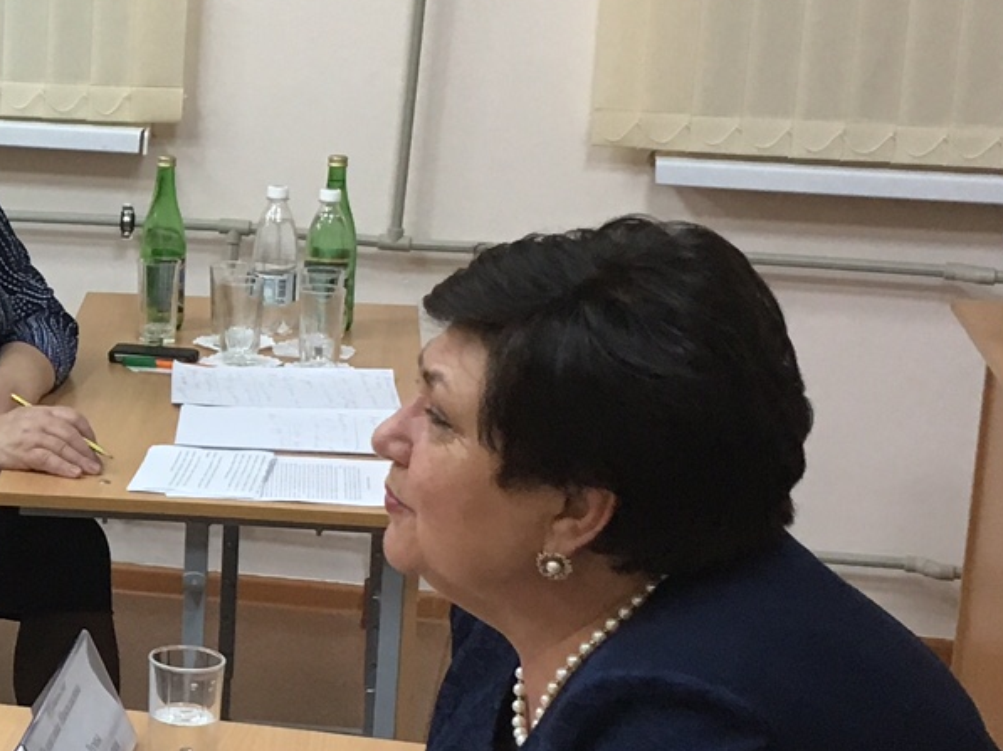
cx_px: -210
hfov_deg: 18.9
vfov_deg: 15.1
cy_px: 358
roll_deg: -1.4
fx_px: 2838
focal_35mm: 98
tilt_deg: -12.2
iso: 125
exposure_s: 1/33
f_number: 2.2
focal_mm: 4.15
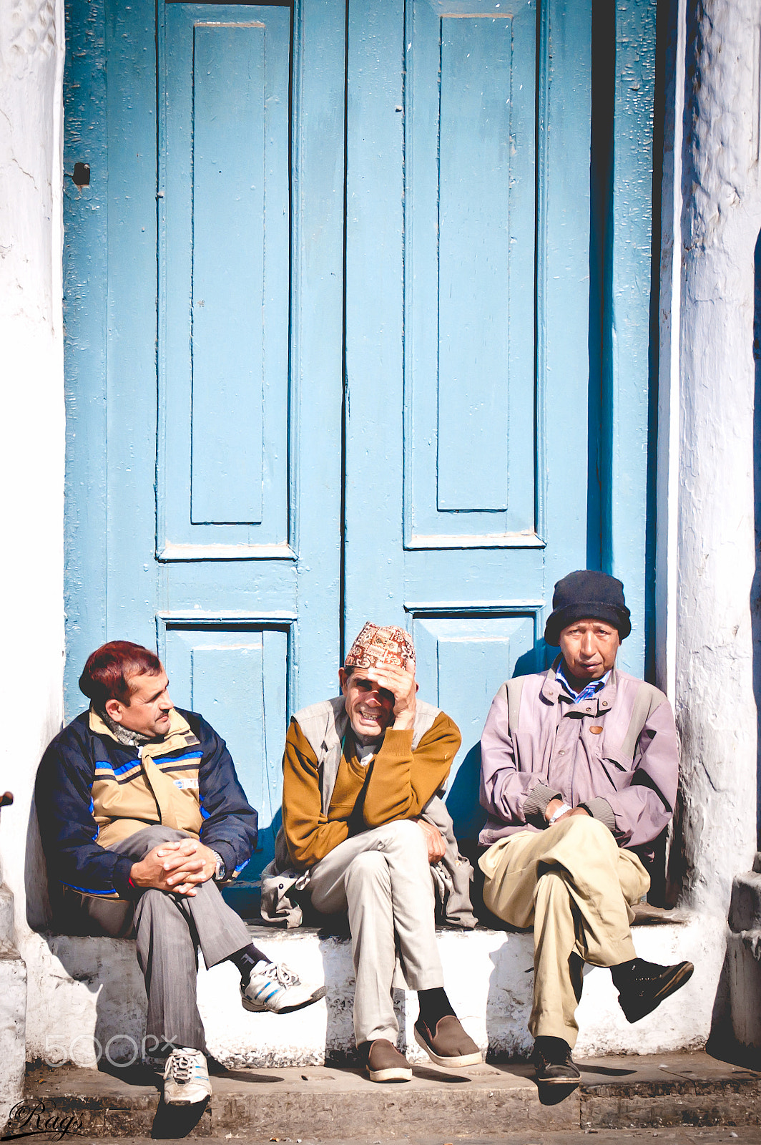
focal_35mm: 105
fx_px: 3335
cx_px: 380
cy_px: 572
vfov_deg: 19.5
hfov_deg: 13.0
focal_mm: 70
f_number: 5.6
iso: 250
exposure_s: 1/1600
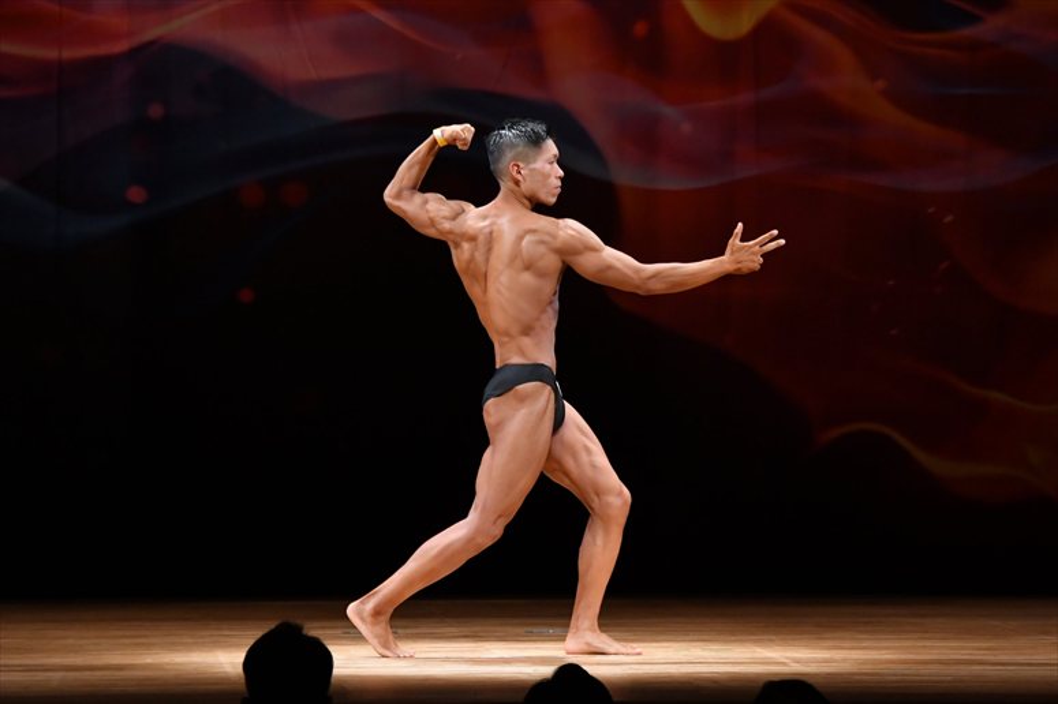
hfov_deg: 9.2
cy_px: 352
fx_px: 6609
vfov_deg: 6.1
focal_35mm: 225
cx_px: 529
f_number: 5.6
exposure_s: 1/400
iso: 3200
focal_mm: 150
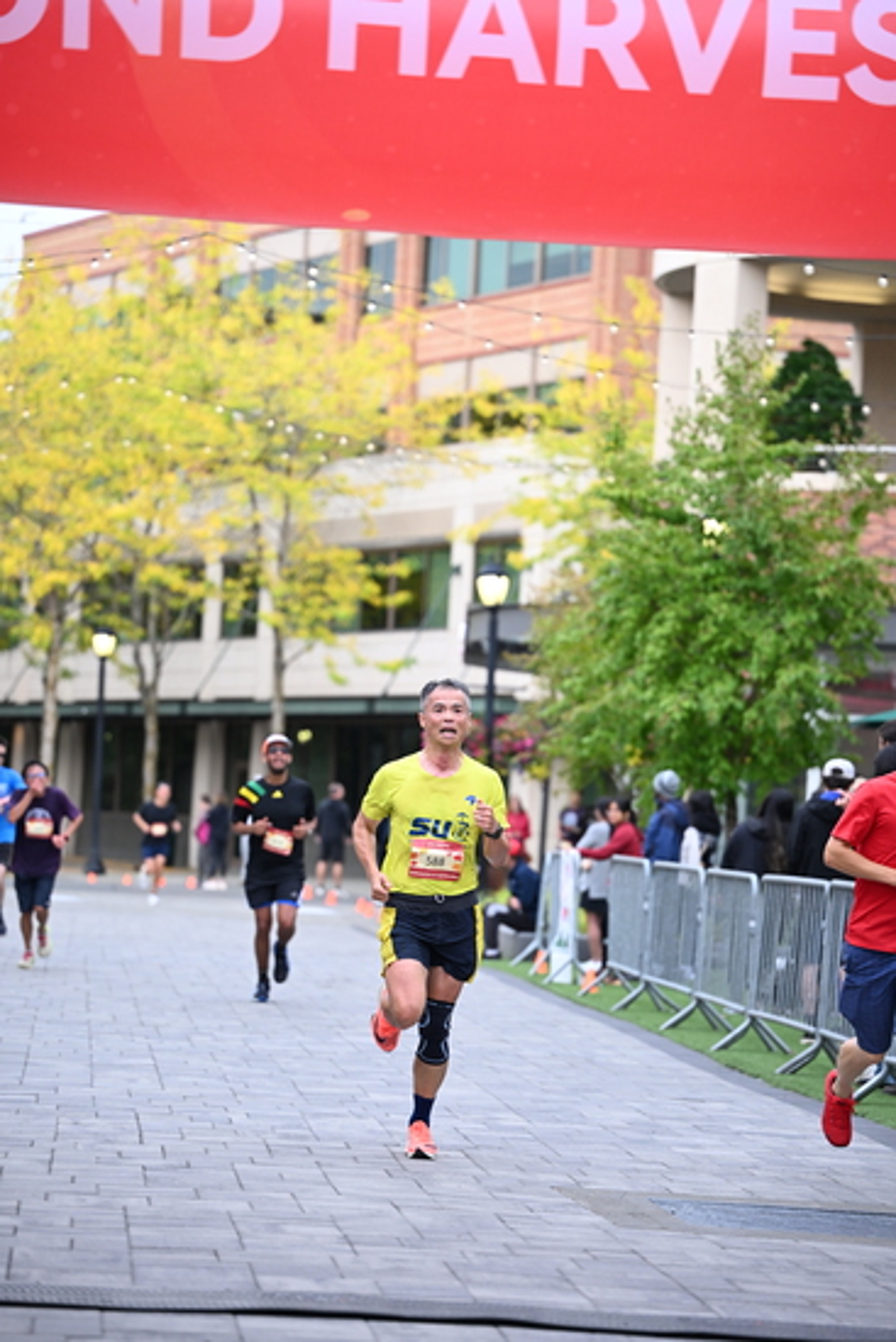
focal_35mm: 110
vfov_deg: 18.6
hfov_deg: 12.5
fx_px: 4104
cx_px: 448
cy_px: 671
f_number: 2.8
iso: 1000
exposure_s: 1/1600
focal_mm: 110
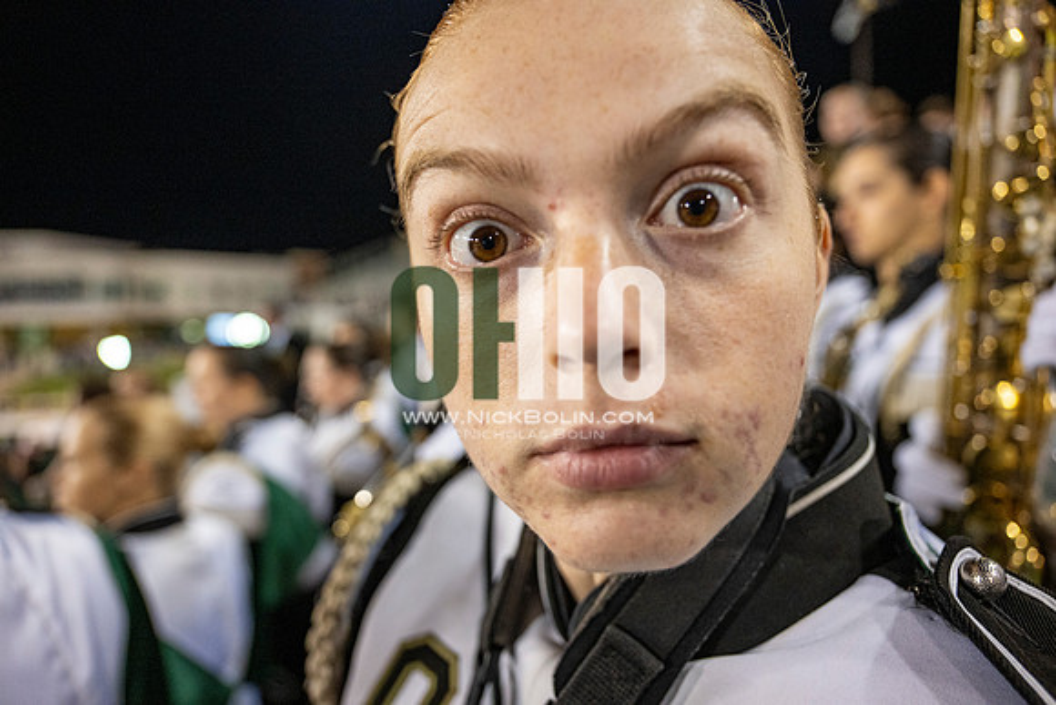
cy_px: 352
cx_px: 528
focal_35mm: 24
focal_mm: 24
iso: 2000
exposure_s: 1/500
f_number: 3.2
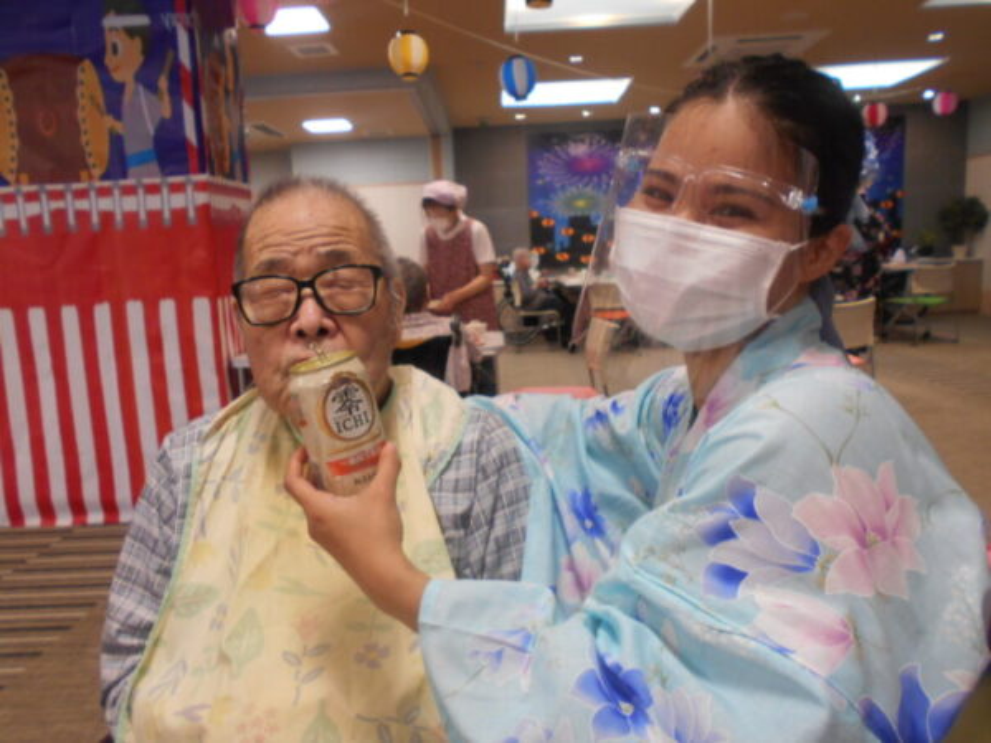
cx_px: 496
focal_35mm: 26
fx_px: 744
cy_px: 372
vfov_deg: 53.1
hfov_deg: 67.3
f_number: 3.2
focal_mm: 4.6
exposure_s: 1/30
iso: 180
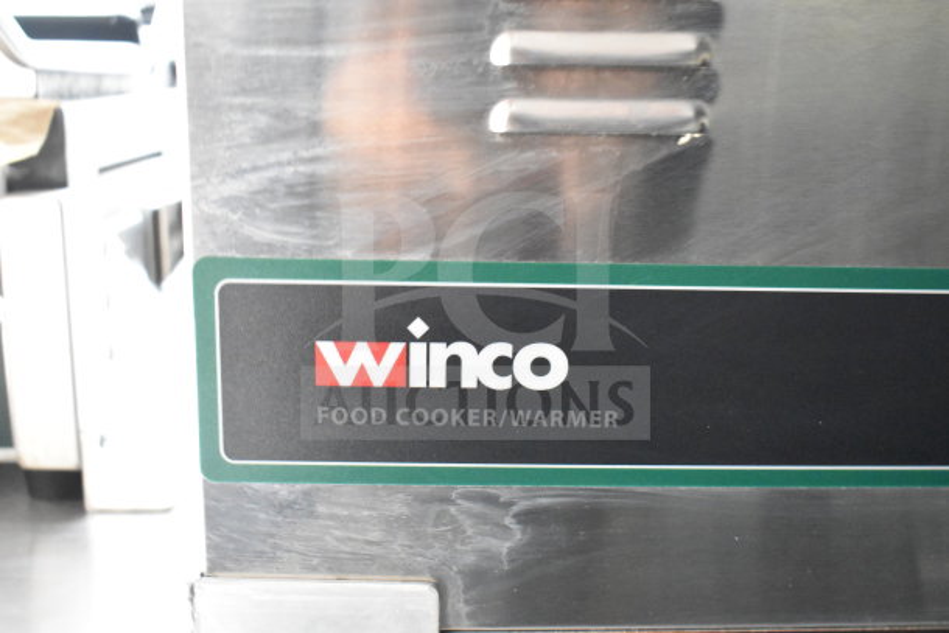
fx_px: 1107
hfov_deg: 46.4
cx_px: 474
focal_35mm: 42
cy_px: 316
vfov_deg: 31.9
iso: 9000
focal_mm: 28
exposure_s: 1/50
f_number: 4.2
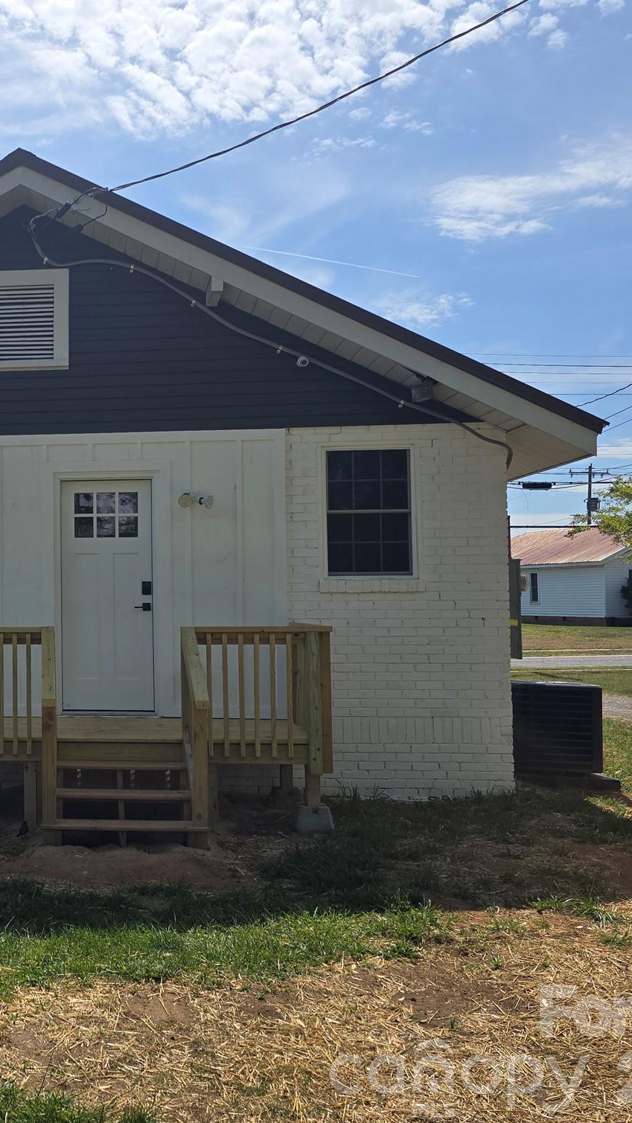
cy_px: 559
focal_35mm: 34
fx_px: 1013
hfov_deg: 32.2
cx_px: 15
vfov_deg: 58.0
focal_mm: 6.3
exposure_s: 1/1248
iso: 12
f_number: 1.7
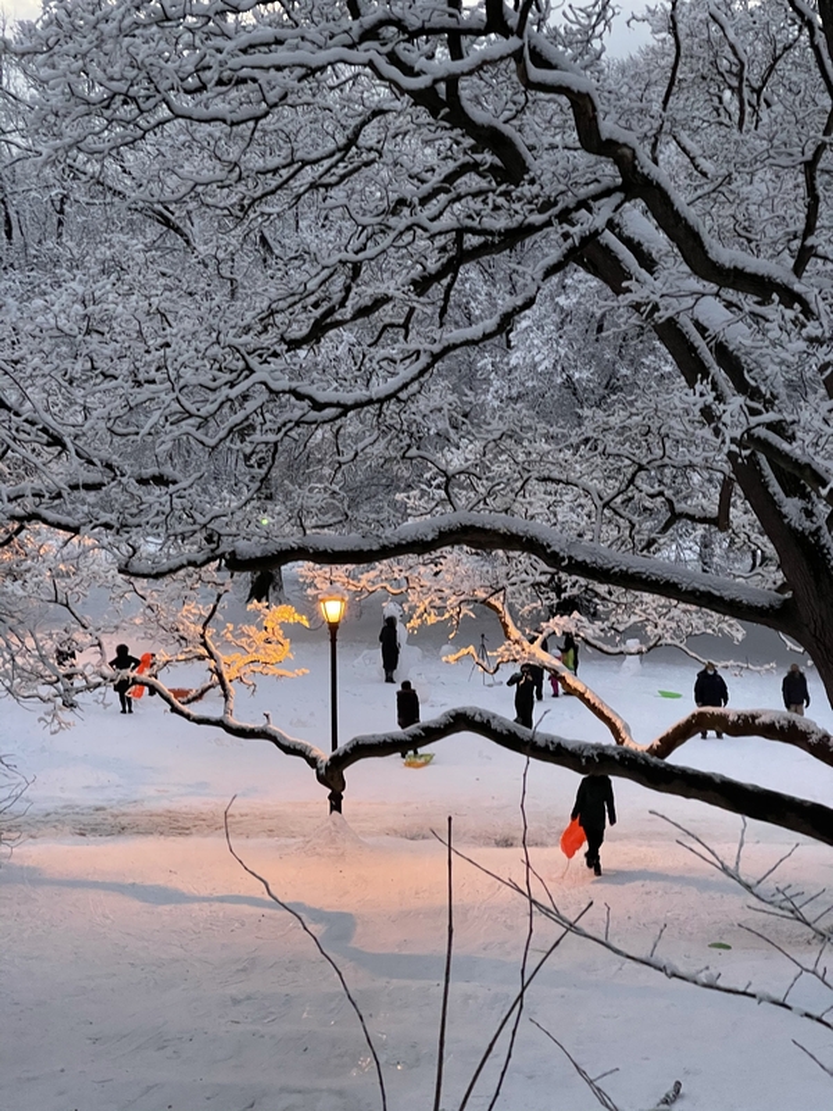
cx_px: 416
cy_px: 556
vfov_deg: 30.3
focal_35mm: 64
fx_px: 2053
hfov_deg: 22.9
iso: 640
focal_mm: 7.5
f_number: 2.2
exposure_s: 1/40
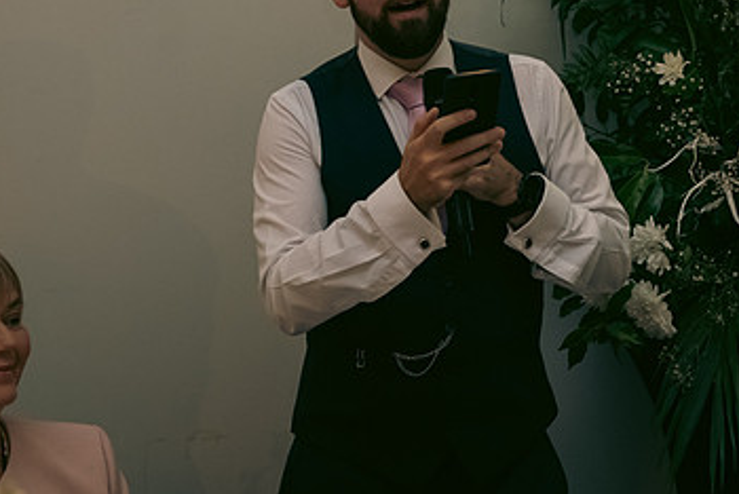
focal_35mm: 116
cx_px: 416
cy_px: 98
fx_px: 2383
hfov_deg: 17.6
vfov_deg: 11.8
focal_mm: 70
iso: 2000
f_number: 3.5
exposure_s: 1/160
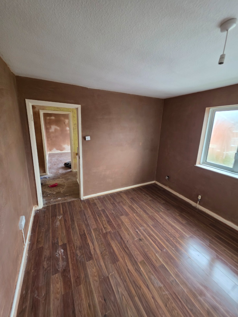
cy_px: 158
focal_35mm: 13
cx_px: 119
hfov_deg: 89.9
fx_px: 119
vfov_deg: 106.2
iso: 160
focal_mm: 2.2
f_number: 1.9
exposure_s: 1/50
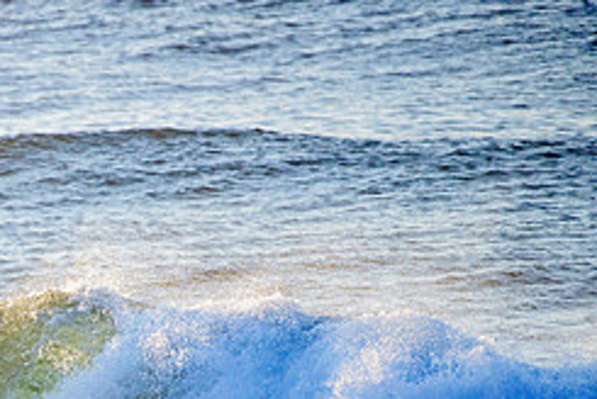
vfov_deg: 1.2
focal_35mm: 1183
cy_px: 432
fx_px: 19641
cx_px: -102
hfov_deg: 1.7
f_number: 5.6
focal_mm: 500
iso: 500
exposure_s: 1/2000
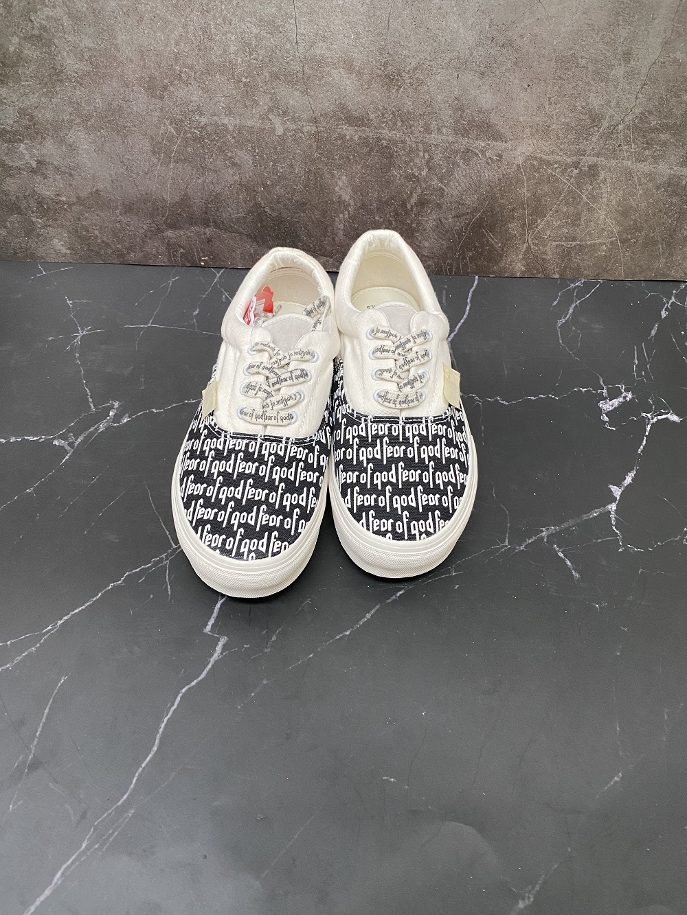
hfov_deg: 53.1
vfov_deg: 67.3
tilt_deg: -51.9
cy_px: 458
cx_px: 344
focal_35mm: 26
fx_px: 688
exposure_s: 1/77
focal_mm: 4.25
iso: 125
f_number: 1.8
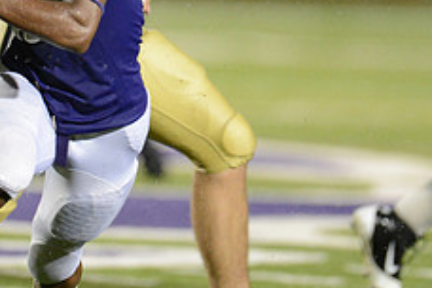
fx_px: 12203
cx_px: -91
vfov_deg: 1.4
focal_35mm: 1017
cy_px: 37
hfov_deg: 2.0
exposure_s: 1/1000
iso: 5000
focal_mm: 400
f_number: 2.8
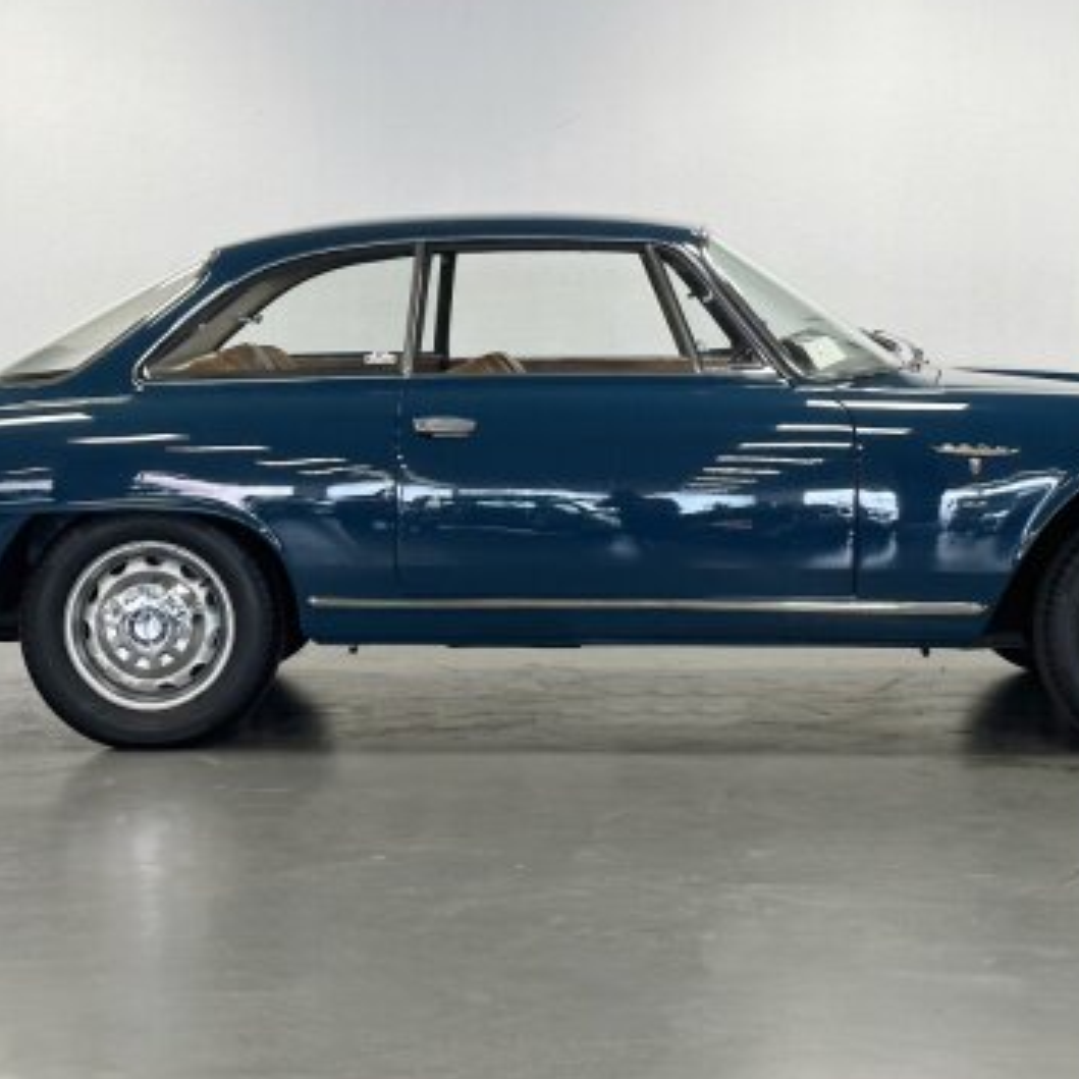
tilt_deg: -4.7
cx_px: 581
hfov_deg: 22.5
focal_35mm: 77
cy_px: 446
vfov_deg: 22.4
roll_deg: +0.7
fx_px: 2715
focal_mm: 6.86
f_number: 1.78
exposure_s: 1/69
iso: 80
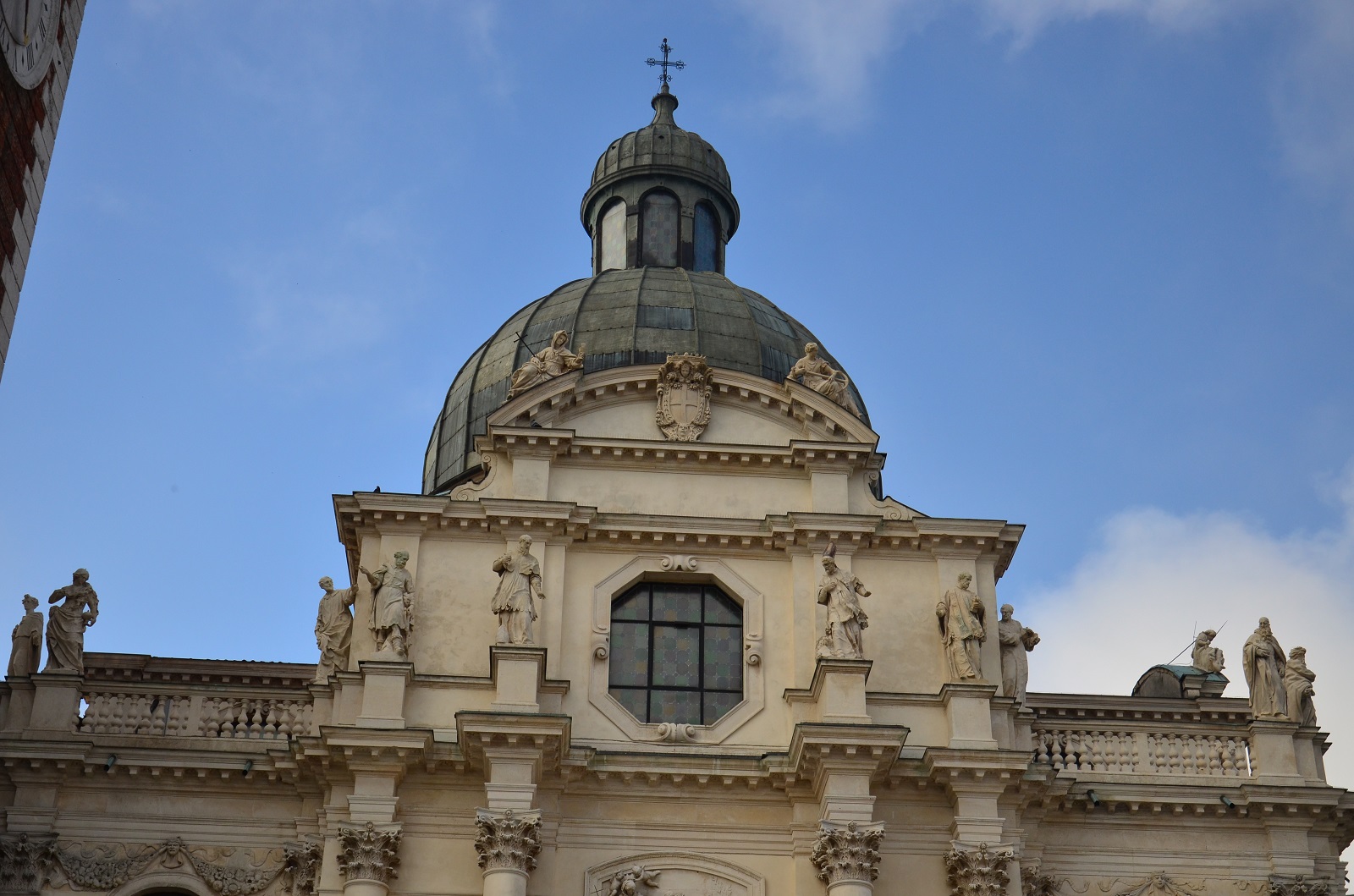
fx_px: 1970
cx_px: 677
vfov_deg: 25.6
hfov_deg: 37.9
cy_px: 448
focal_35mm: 52
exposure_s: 1/2000
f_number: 4.5
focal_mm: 35
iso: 320
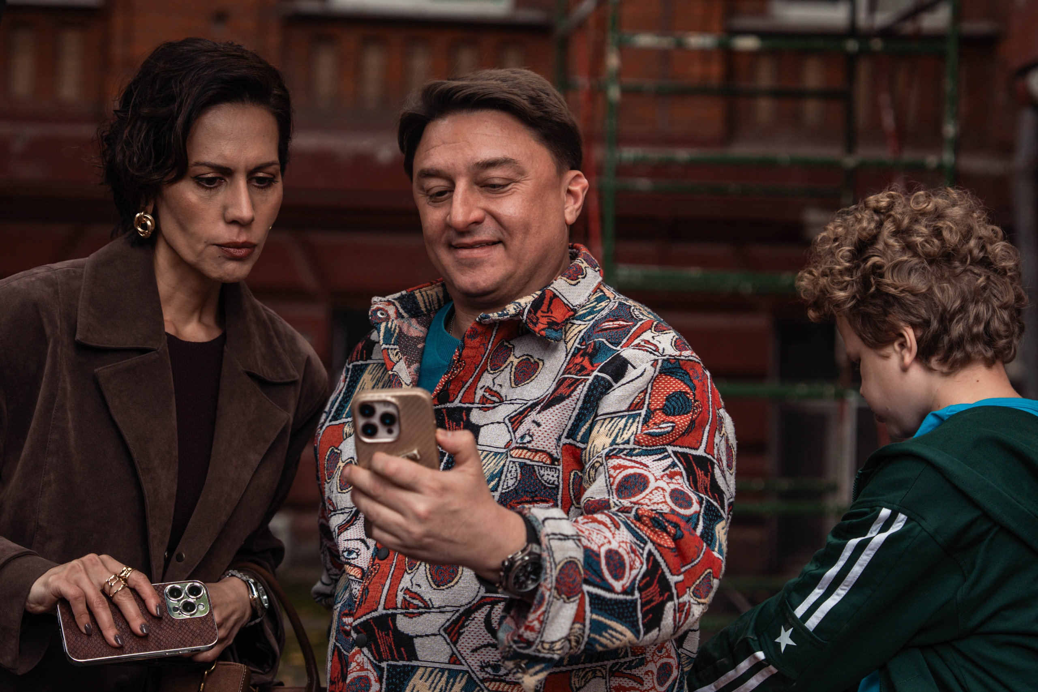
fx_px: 2642
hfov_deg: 22.2
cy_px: 346
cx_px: 519
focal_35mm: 92
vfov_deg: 14.9
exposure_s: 1/200
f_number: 2.8
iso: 160
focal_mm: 59
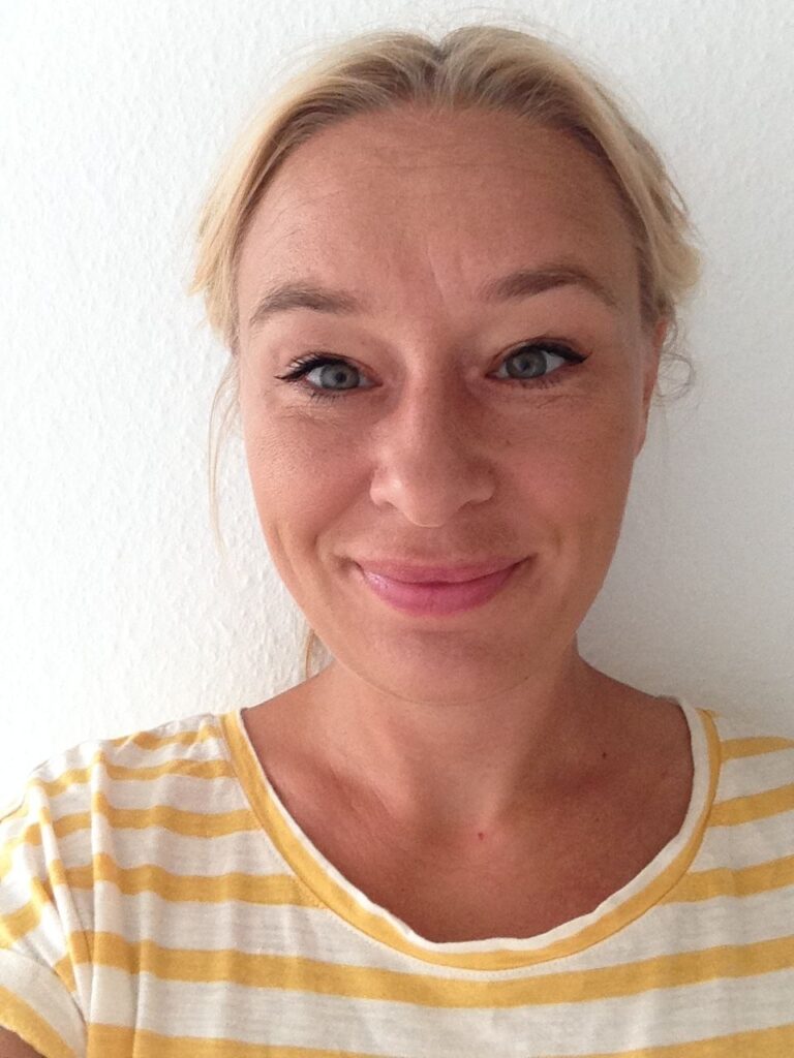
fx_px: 1070
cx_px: 397
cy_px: 529
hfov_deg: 40.7
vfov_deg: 52.6
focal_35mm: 35
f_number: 2.4
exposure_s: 1/30
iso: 100
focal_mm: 2.18
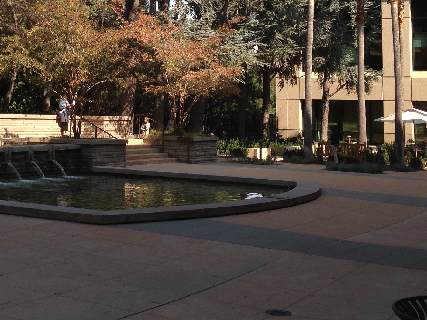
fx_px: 839
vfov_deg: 21.1
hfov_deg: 28.2
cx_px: 109
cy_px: 26
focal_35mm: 68
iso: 50
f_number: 2.4
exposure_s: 1/661
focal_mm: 4.12
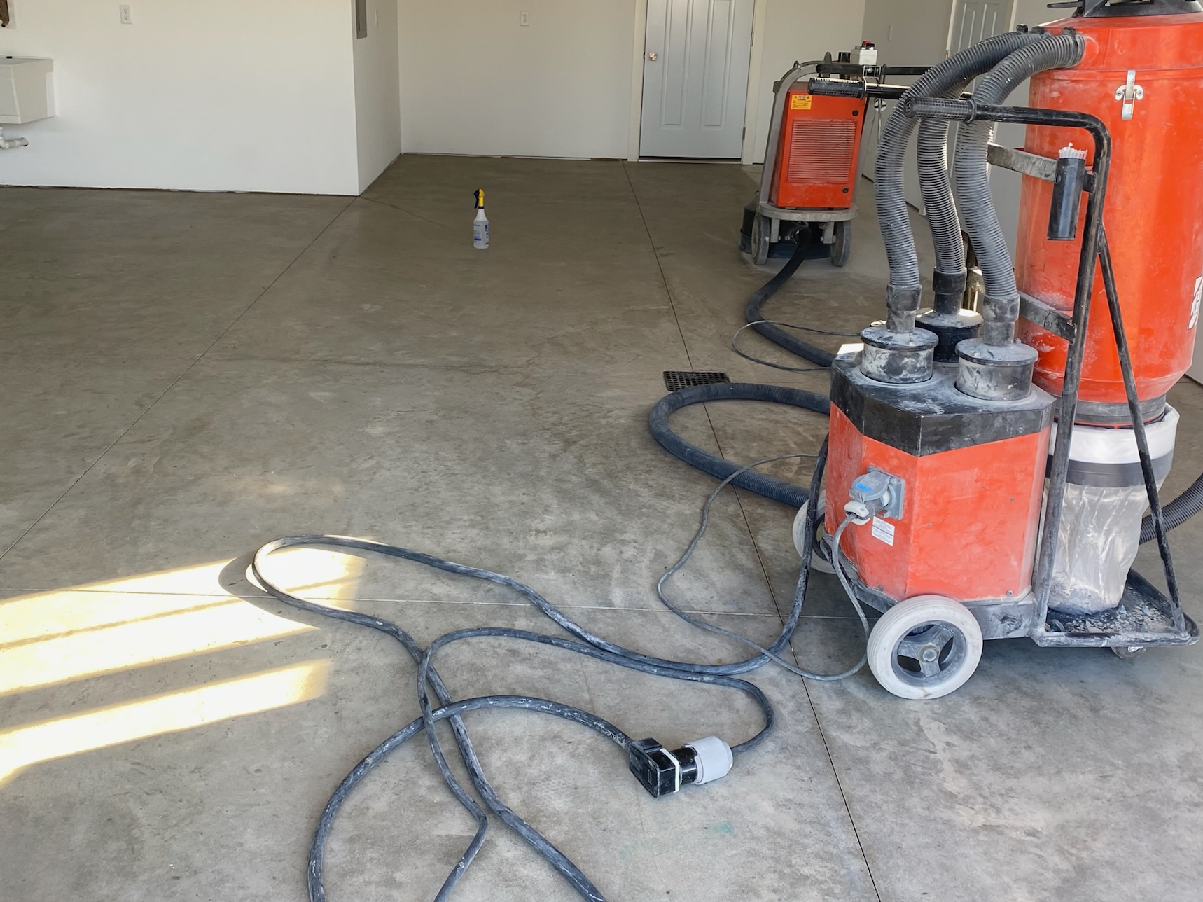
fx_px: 1077
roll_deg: -3.1
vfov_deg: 45.3
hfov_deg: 58.3
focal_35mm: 31
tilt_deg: -19.8
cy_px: 387
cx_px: 583
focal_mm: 4.25
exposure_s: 1/120
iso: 50
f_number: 1.8
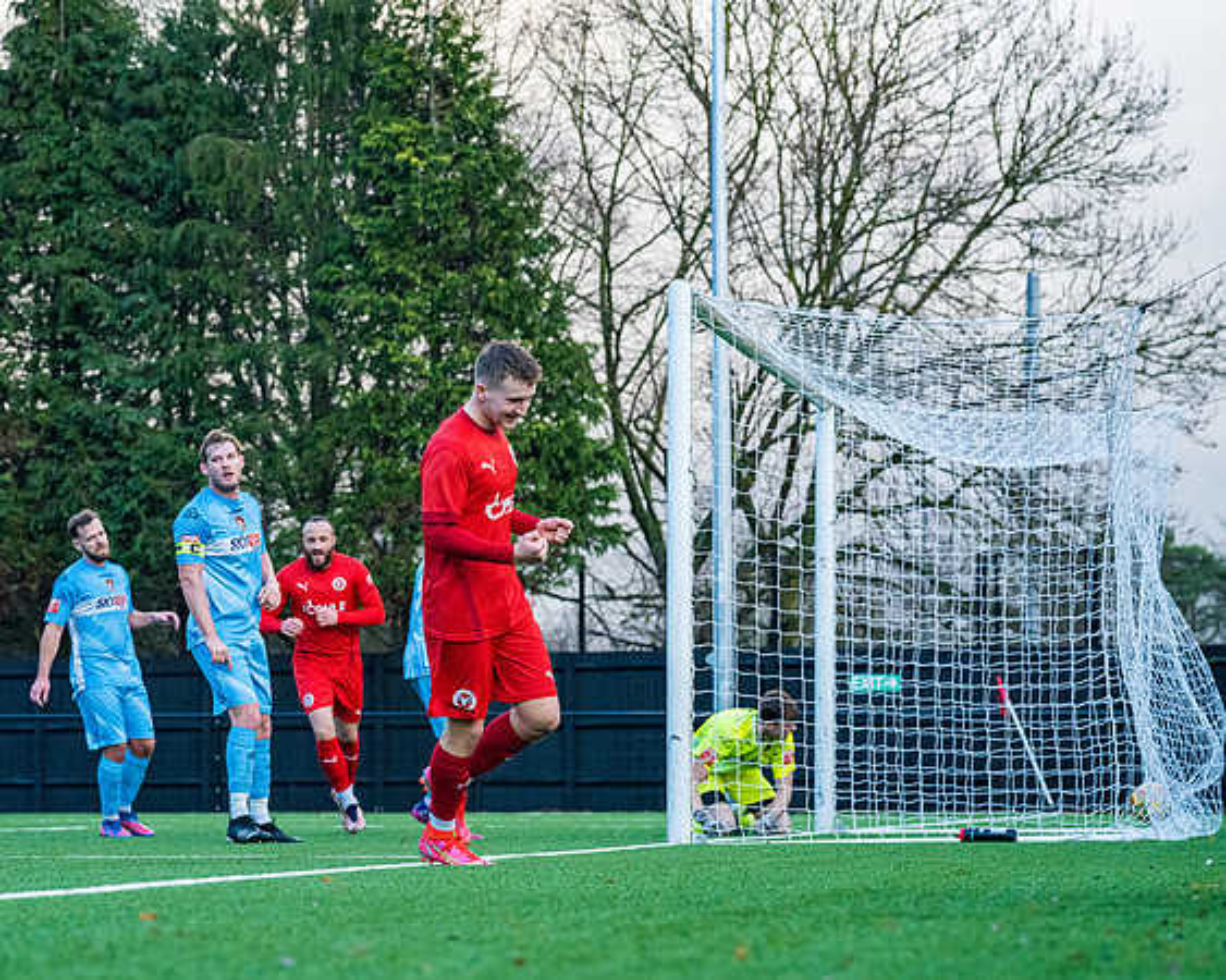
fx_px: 5944
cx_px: 450
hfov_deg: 11.8
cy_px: 514
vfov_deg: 9.4
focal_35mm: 164
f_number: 6.3
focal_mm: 135
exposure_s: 1/800
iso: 4000
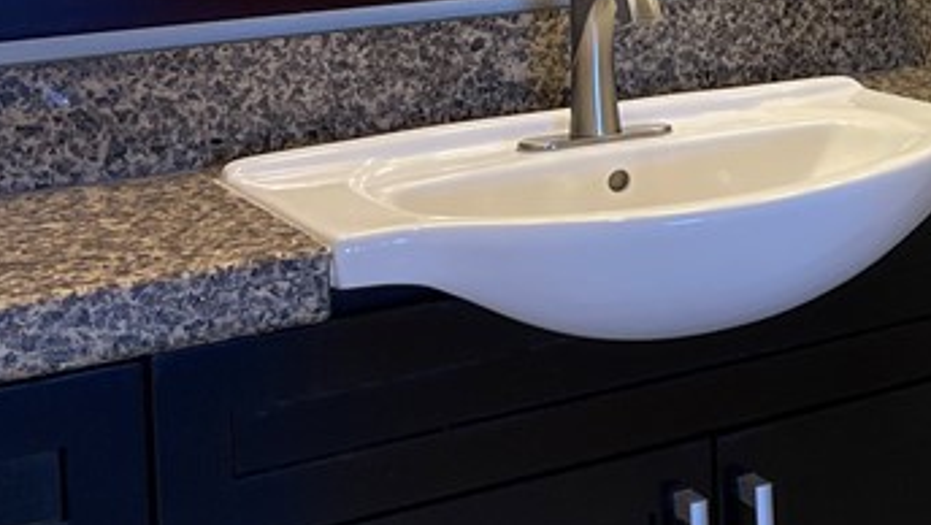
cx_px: 1150
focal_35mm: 81
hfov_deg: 23.6
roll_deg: +0.9
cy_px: -173
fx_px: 2001
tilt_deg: -3.4
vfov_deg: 14.3
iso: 100
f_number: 1.6
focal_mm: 5.1
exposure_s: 1/120
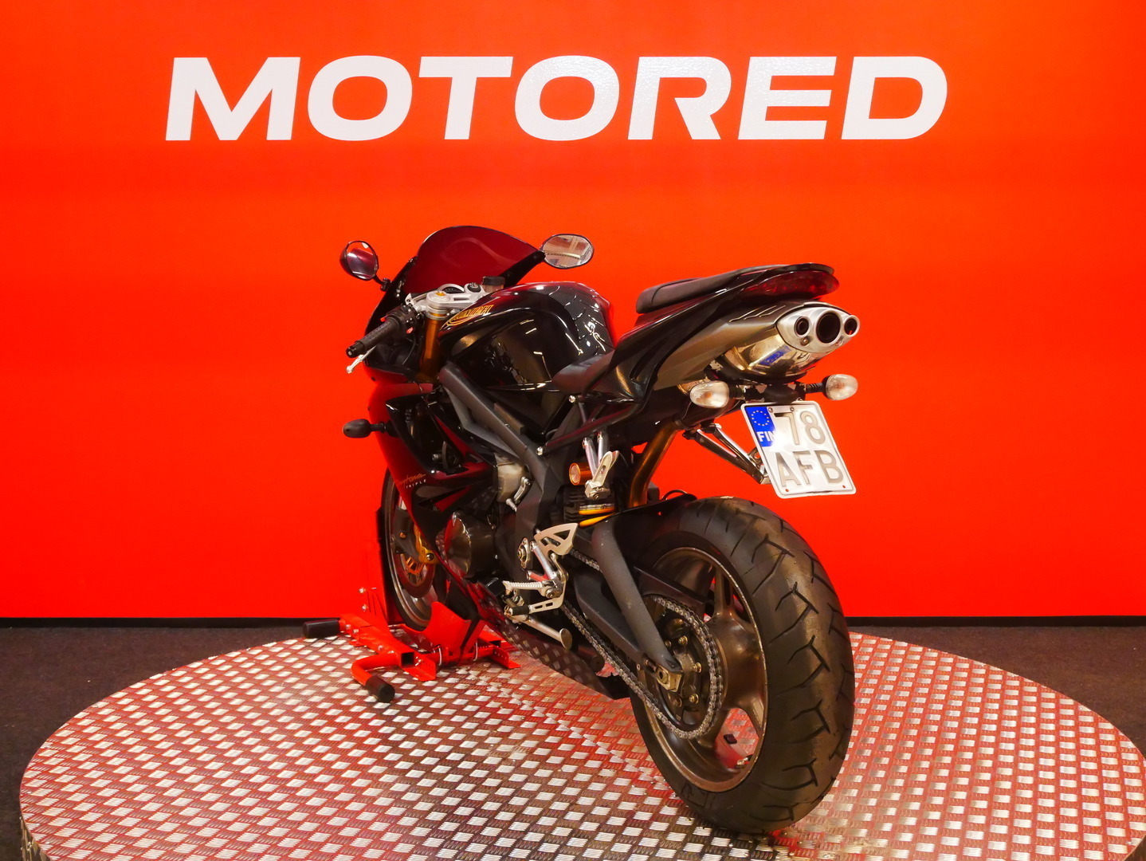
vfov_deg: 29.1
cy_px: 430
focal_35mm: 50
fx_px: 1656
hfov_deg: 38.2
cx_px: 573
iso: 2500
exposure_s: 1/125
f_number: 5.2
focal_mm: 25
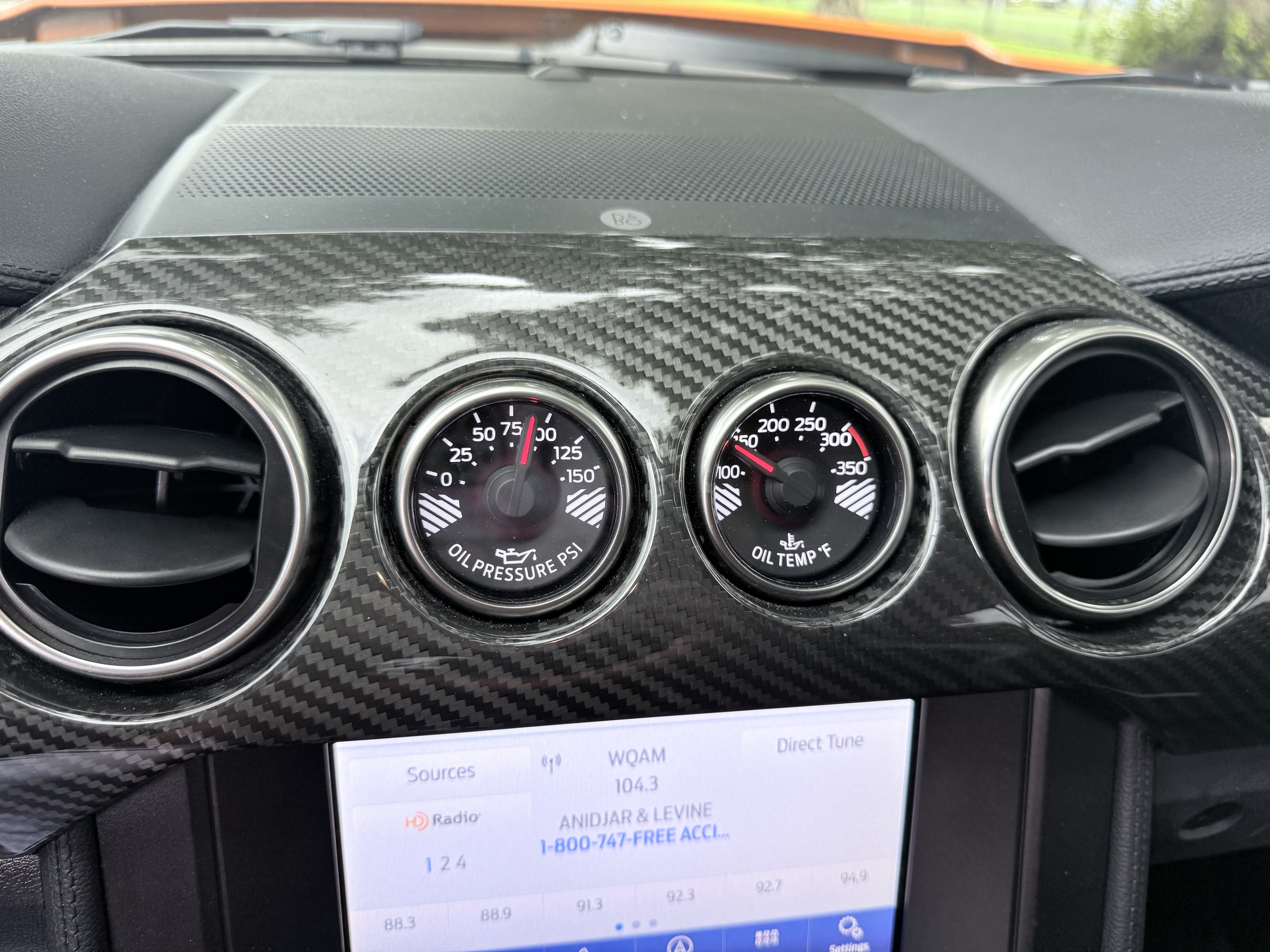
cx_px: 635
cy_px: 476
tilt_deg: -29.1
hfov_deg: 71.6
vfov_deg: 56.8
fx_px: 881
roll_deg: -4.0
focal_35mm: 24
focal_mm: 6.76
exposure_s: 1/100
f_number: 1.78
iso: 125
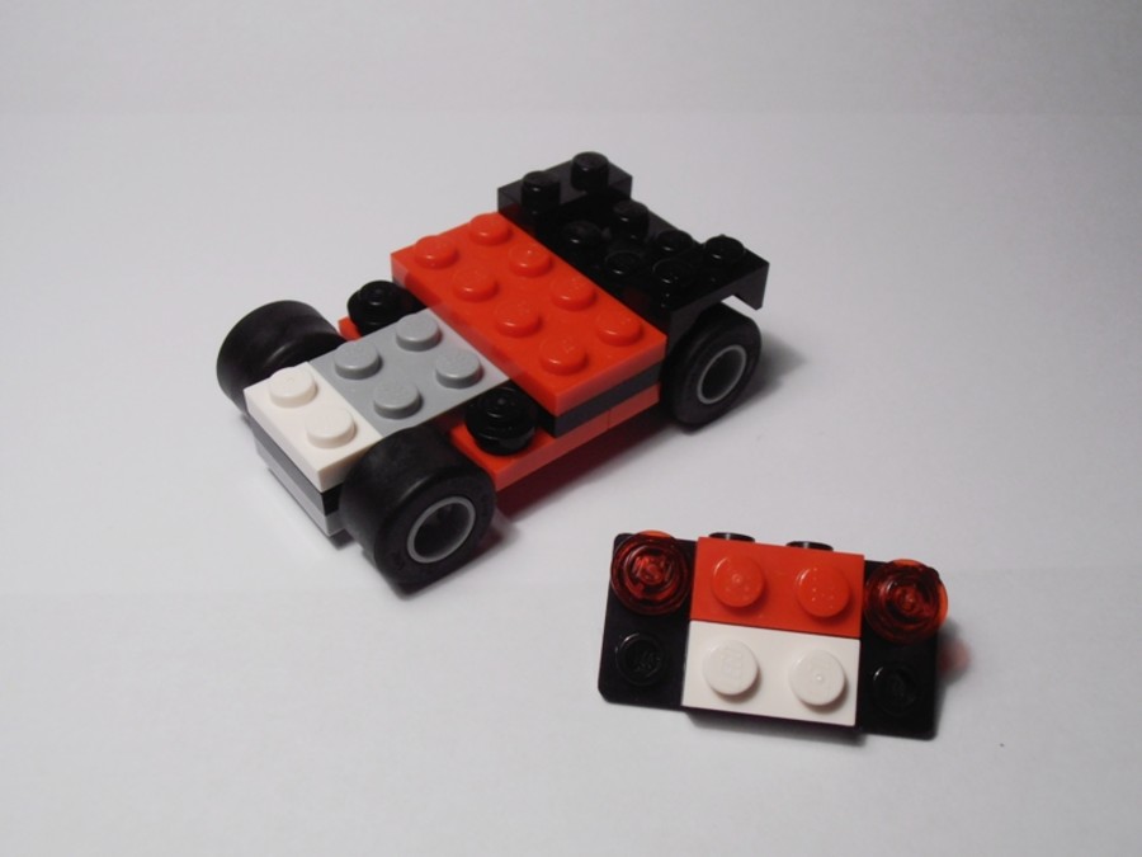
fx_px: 1221
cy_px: 428
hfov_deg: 50.1
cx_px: 571
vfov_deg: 38.7
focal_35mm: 37
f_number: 3.9
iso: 80
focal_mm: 6.61
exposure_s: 1/100
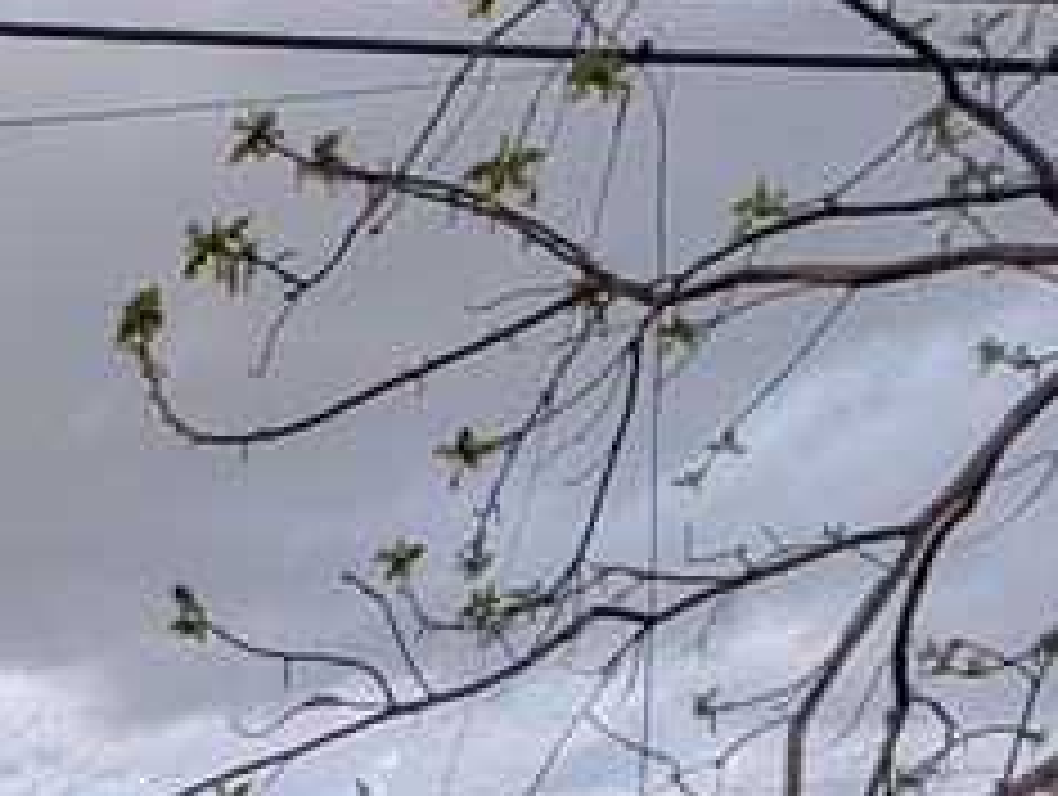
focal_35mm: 52
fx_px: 1592
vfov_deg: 19.9
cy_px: 1457
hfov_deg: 27.7
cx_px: -446
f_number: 1.95
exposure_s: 1/399
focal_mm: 2.23
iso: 39
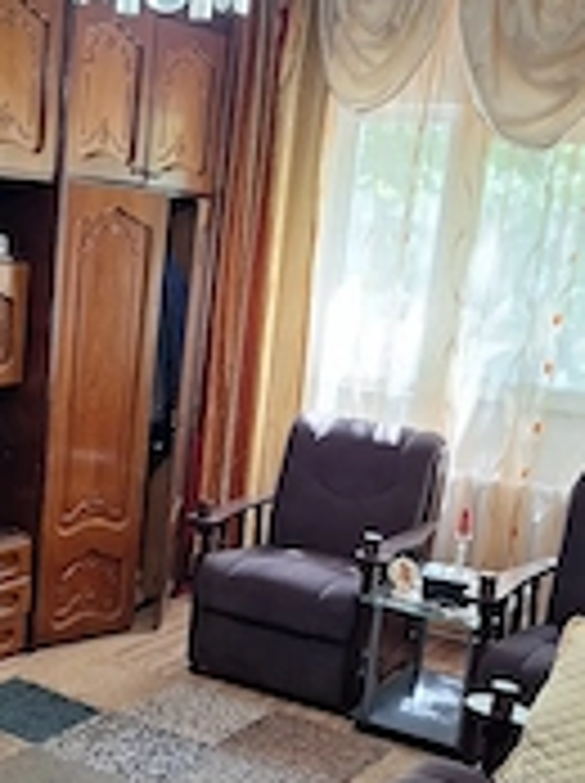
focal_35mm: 53
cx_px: 184
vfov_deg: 36.0
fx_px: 1197
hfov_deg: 27.3
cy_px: 486
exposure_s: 1/50
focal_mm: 5.54
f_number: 1.8
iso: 64
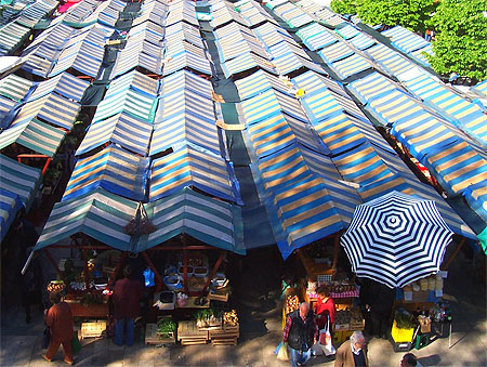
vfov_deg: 38.8
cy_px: 184
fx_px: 521
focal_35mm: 37
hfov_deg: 50.1
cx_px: 244
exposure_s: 1/250
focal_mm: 5.6
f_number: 5.6
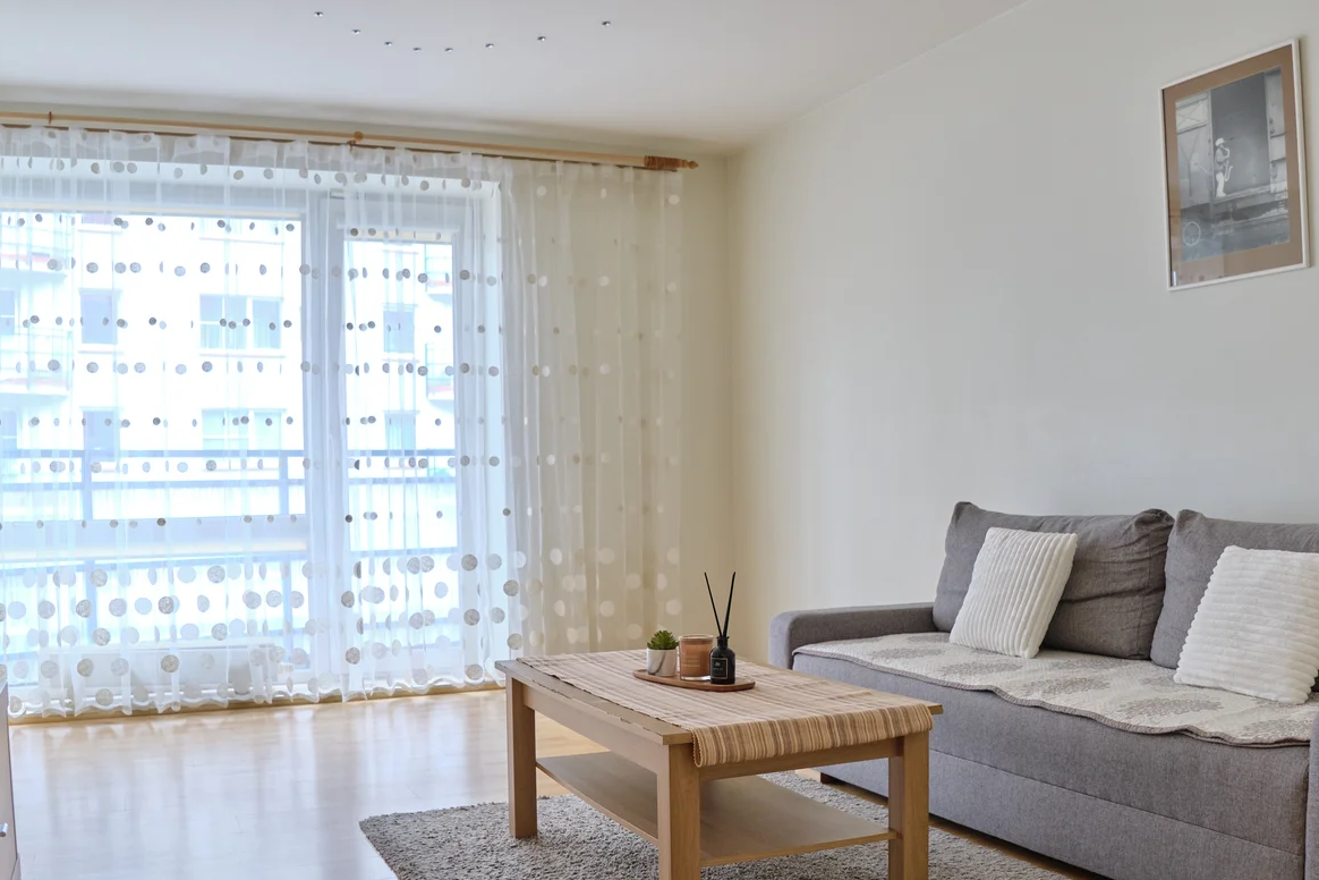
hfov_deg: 57.2
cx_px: 672
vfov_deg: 39.7
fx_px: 1209
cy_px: 547
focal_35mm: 33
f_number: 2.8
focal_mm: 16
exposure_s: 1/100
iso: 640
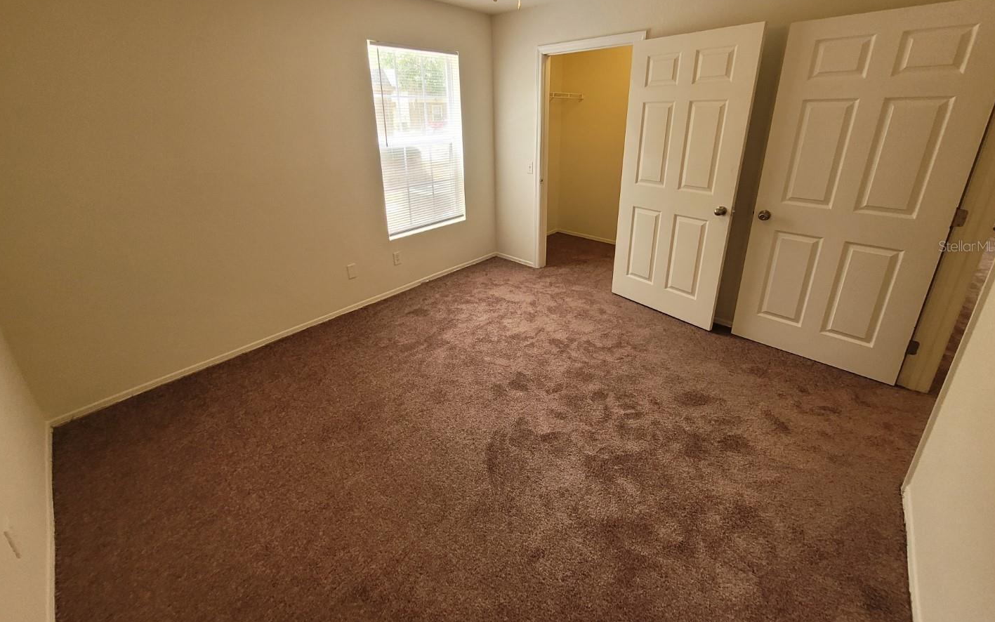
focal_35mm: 14
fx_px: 380
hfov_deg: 105.3
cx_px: 499
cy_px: 246
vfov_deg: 77.7
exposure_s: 1/60
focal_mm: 1.74
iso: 125
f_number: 2.2
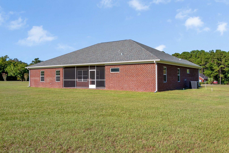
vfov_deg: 42.3
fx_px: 197
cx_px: 114
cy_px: 76
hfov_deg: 60.3
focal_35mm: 31
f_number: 8
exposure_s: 1/680
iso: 250
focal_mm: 20.9
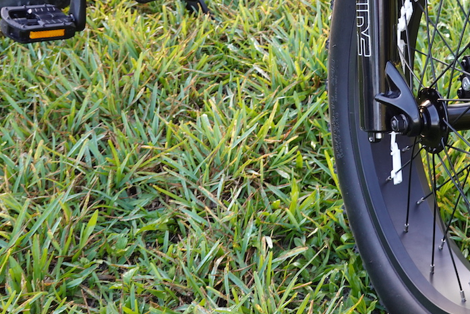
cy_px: 63
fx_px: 901
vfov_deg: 19.5
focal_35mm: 69
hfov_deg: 28.4
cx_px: 394
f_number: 3.5
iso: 200
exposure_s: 1/40
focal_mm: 13.84
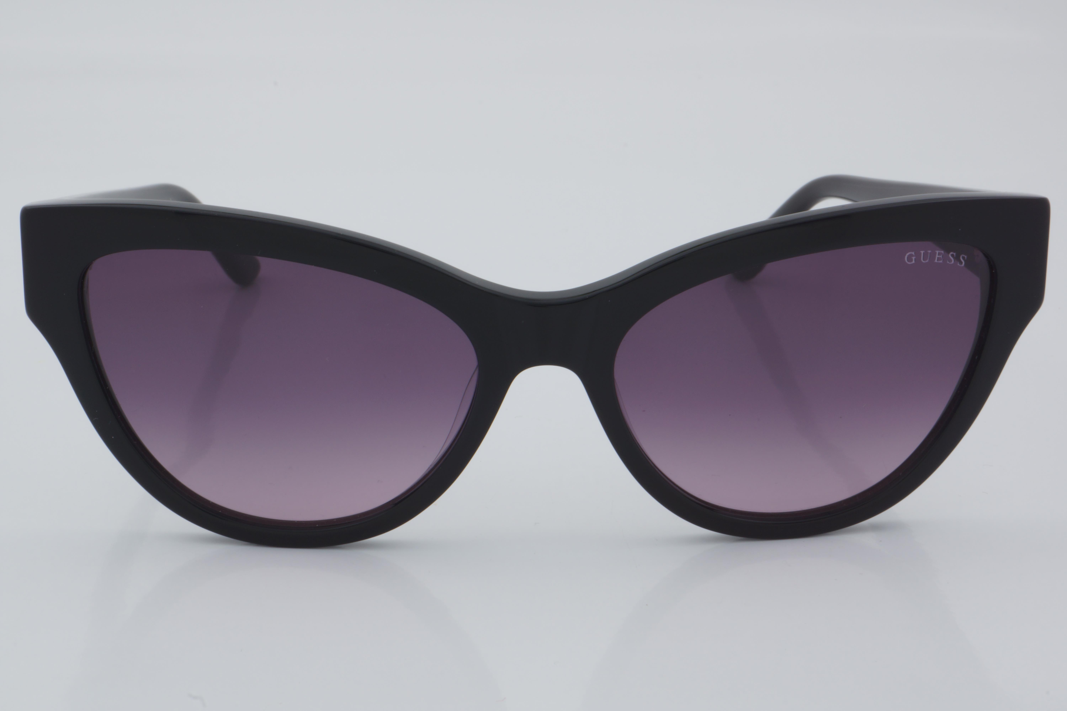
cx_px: 534
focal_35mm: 75
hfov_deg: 27.0
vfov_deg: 18.2
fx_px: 2223
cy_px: 356
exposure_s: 1/4
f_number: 32
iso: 100
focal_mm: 50
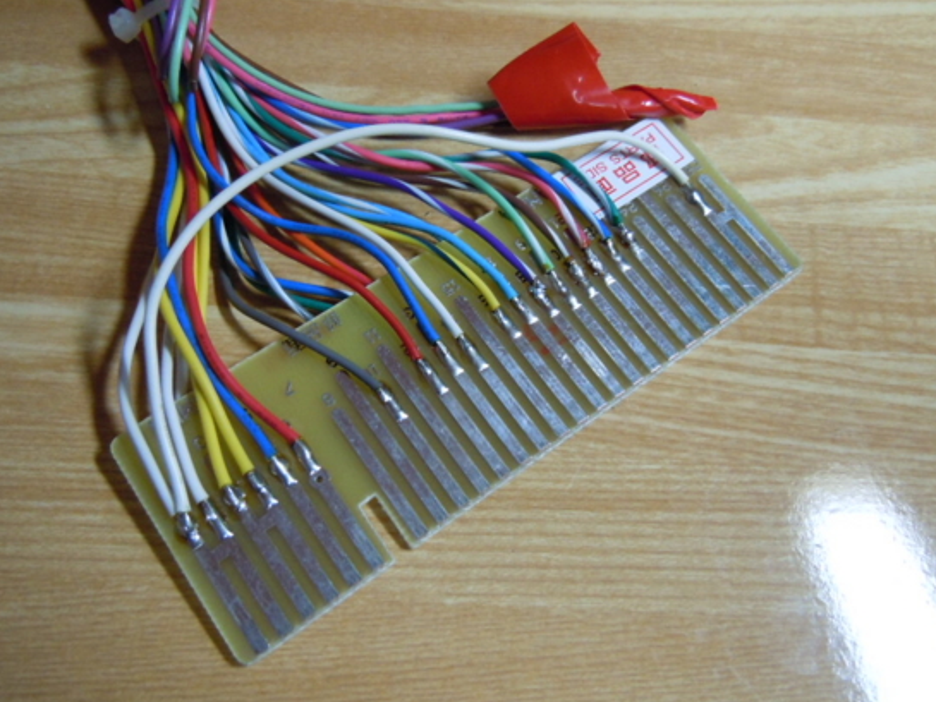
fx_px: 893
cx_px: 450
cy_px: 326
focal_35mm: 33
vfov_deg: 42.9
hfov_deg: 55.3
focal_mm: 5.4
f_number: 3.5
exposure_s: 1/40
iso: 400
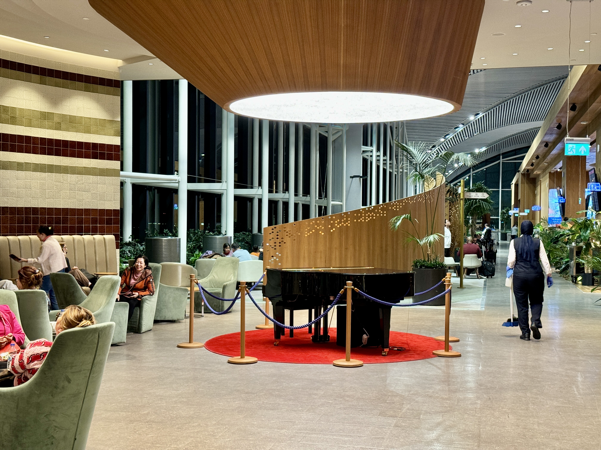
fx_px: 833
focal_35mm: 48
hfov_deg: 39.7
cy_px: 225
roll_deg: -1.0
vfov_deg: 30.3
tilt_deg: -1.9
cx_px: 300
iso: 250
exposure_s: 1/33
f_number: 1.78
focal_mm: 6.86
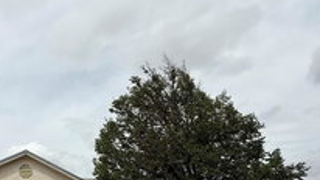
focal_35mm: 38
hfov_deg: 51.2
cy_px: 178
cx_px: 93
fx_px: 323
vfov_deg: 29.3
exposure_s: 1/3891
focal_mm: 2.22
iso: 50
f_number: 2.2
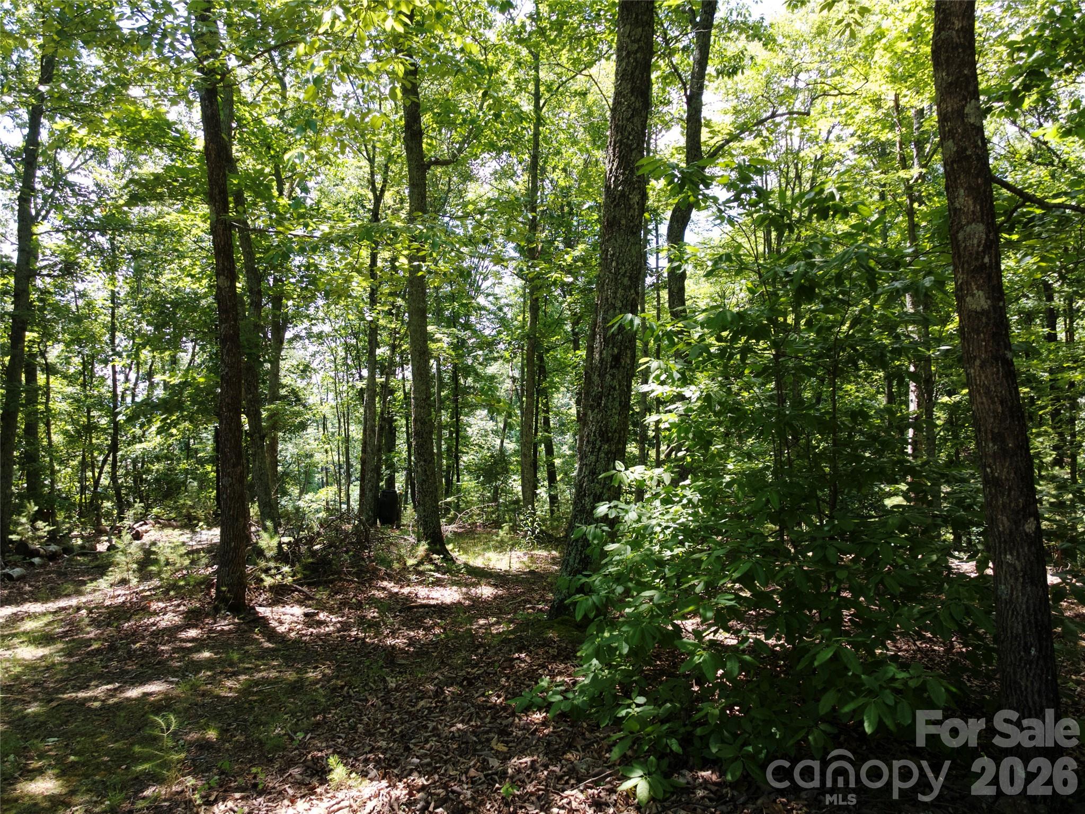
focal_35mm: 24
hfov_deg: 71.6
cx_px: 542
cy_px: 407
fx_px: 752
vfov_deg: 56.8
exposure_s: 1/15
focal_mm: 4.5
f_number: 2.8
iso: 170
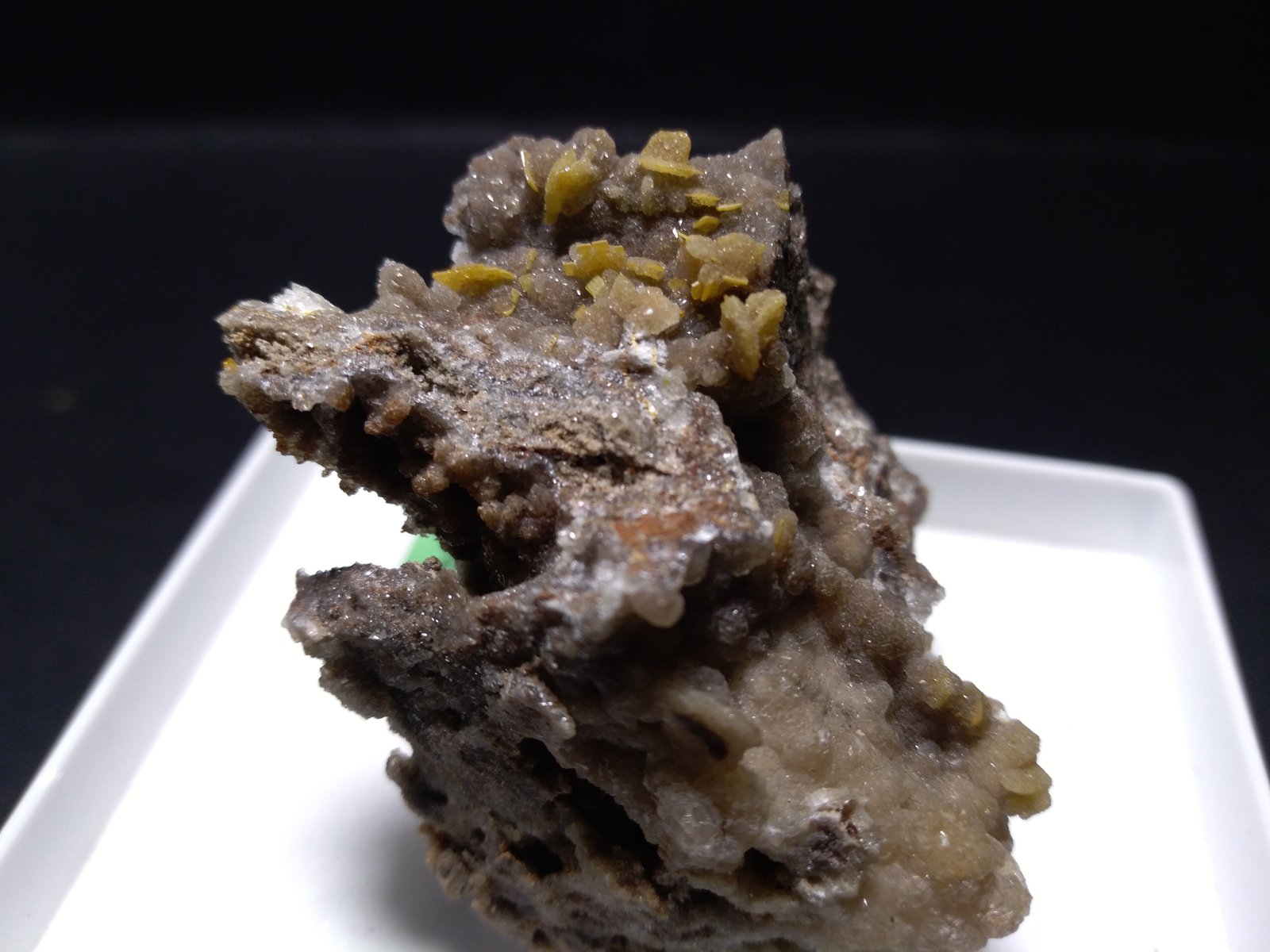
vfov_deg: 53.1
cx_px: 635
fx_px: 954
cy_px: 476
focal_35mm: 26
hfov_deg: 67.3
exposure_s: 1/60
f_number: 2
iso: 125
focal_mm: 3.54
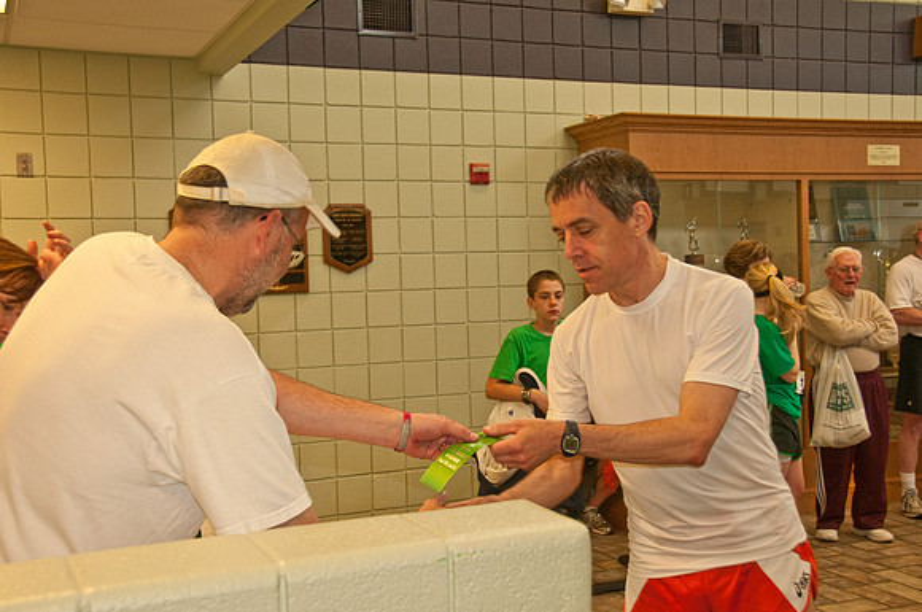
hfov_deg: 46.5
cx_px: 461
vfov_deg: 31.8
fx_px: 1074
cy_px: 306
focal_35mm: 42
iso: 400
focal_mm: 28
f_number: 4
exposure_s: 1/60
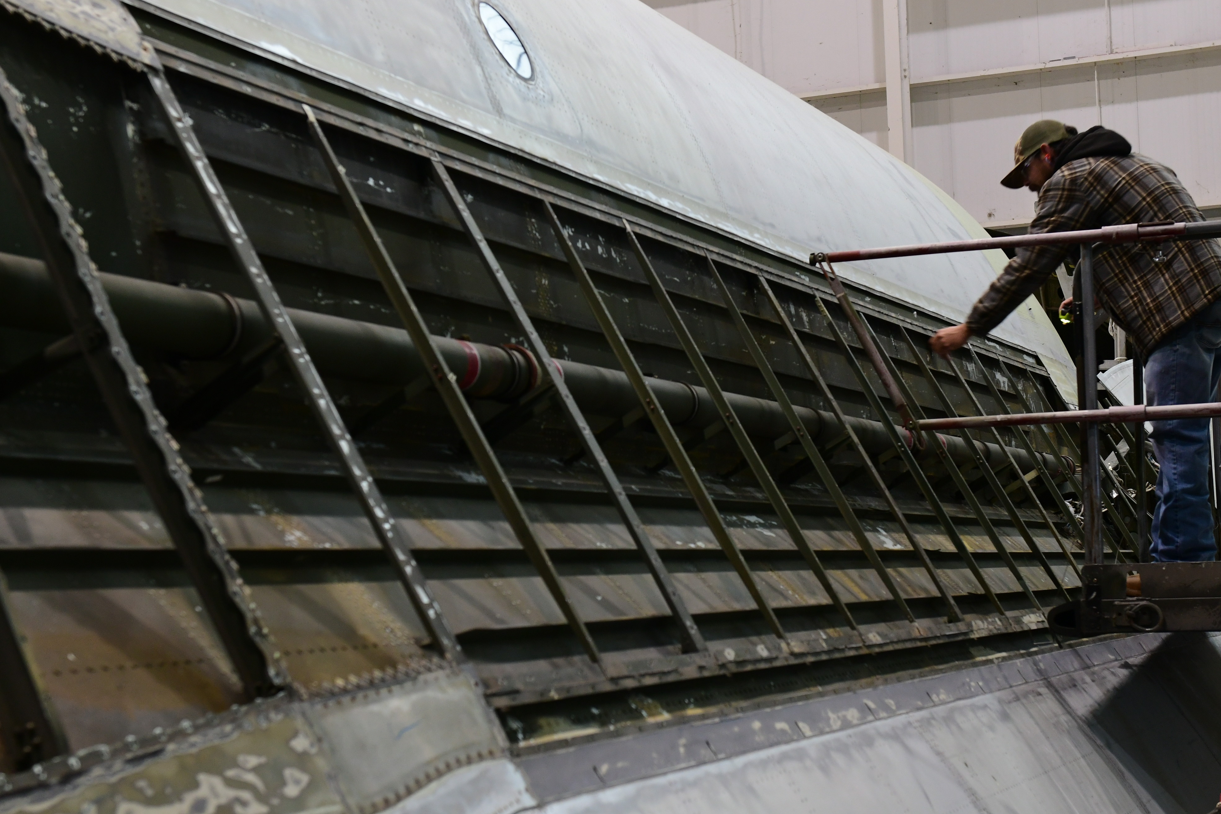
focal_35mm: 63
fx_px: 2137
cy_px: 421
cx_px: 633
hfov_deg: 31.9
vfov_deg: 21.6
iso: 1000
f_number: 4.5
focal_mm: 40
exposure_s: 1/80
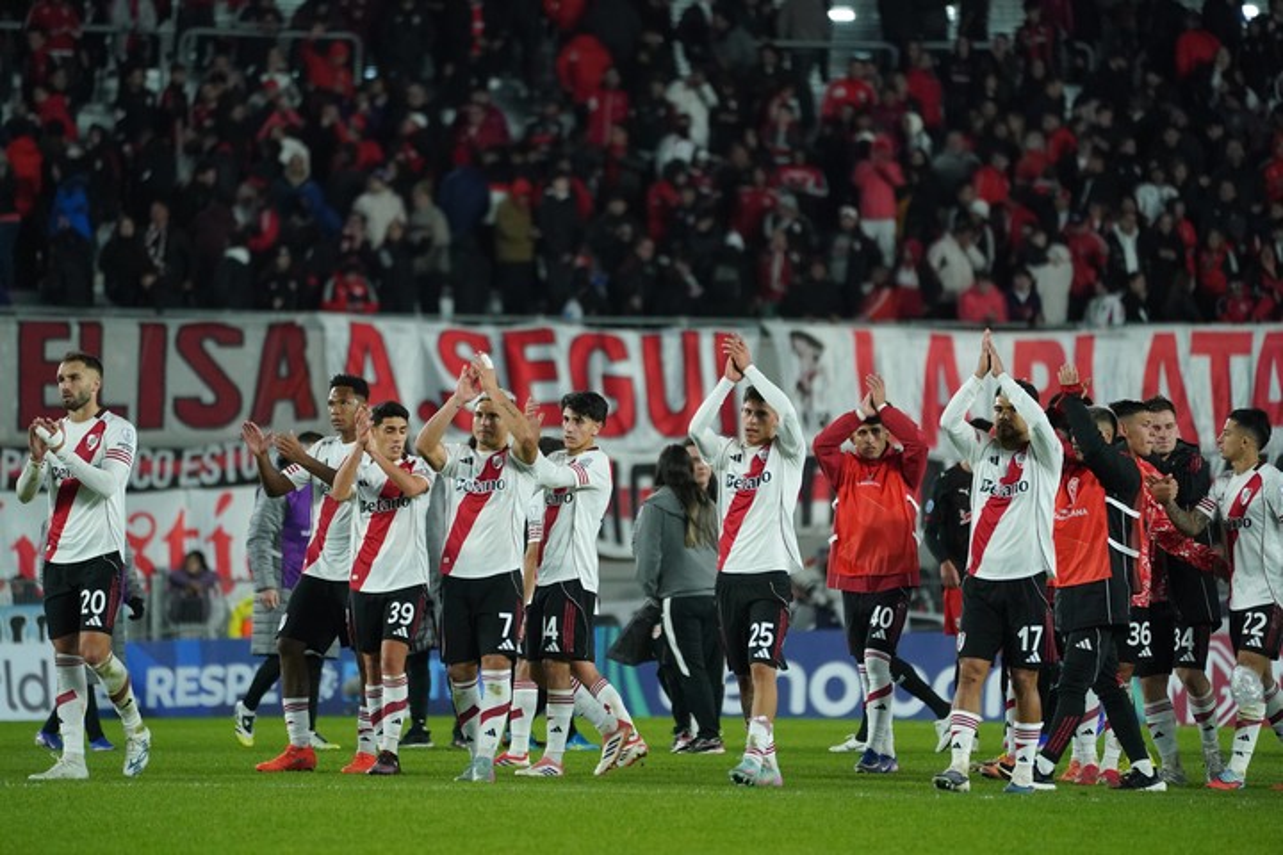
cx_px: 642
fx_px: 14254
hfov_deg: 5.2
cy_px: 428
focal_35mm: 400
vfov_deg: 3.4
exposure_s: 1/1000
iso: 5000
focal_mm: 400
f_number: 5.6
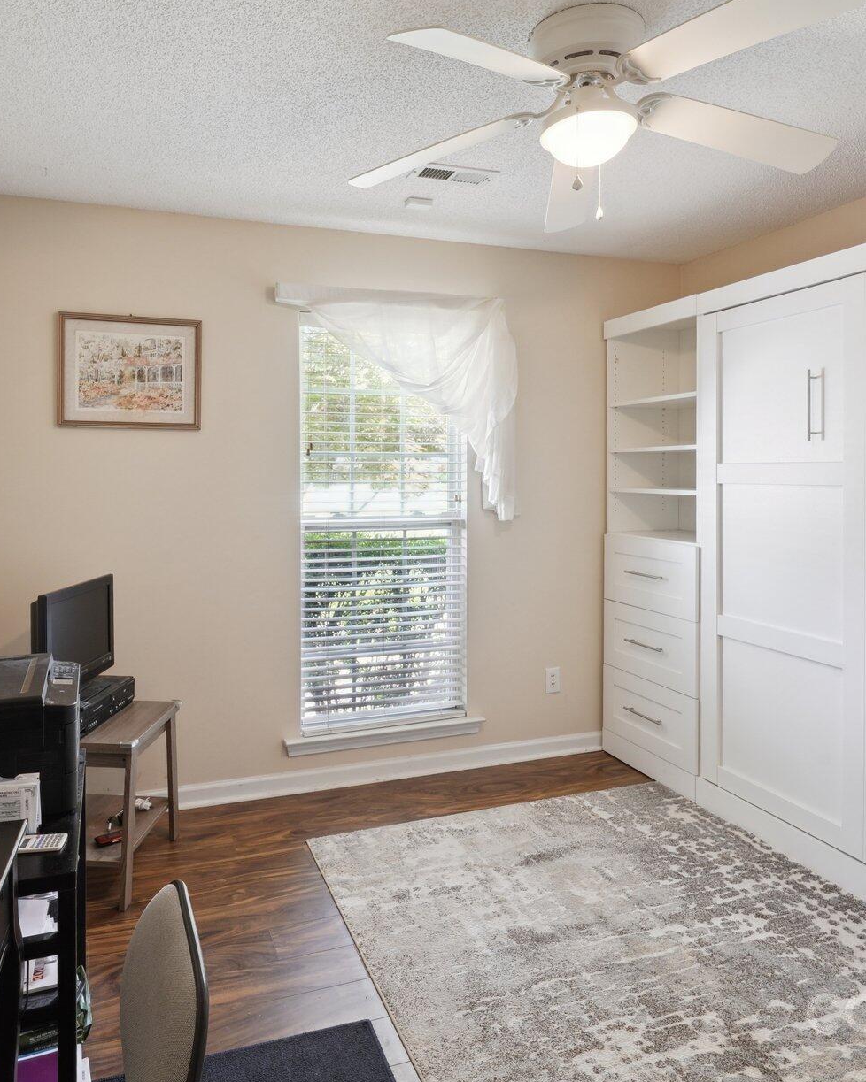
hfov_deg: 63.0
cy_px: 486
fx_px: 705
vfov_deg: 74.8
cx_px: 400
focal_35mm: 22
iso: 400
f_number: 11
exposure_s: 1/2.5
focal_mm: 14
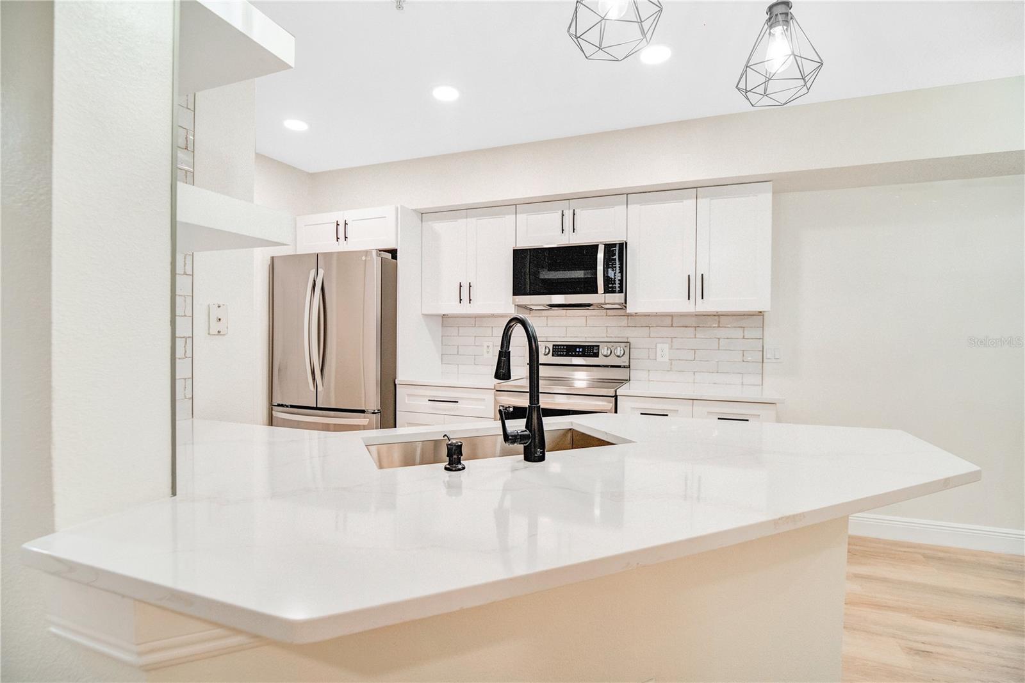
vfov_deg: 73.7
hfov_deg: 96.7
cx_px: 512
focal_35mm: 16
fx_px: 455
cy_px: 342
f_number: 4.5
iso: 3200
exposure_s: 1/200
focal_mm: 16
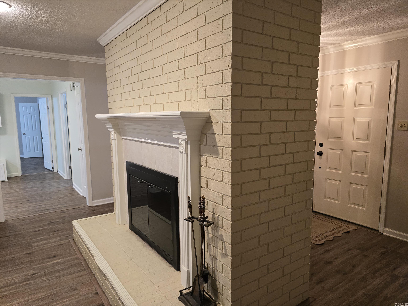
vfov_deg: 58.9
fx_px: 271
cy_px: 153
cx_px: 204
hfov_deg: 73.9
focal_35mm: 23
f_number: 1.7
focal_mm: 6.3
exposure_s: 1/120
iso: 640
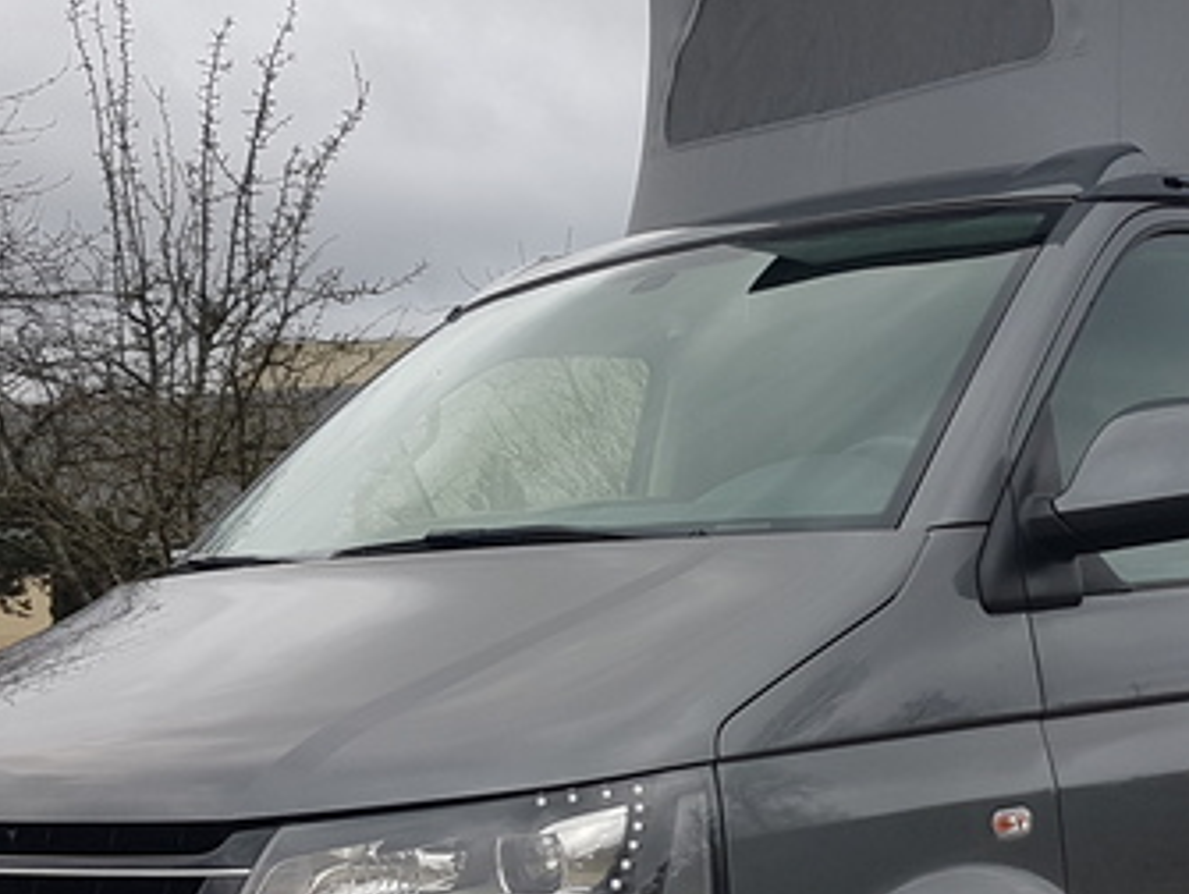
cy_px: 564
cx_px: 784
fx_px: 2132
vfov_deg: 23.6
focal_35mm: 62
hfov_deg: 30.9
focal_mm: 4.2
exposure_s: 1/188
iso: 40
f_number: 1.7
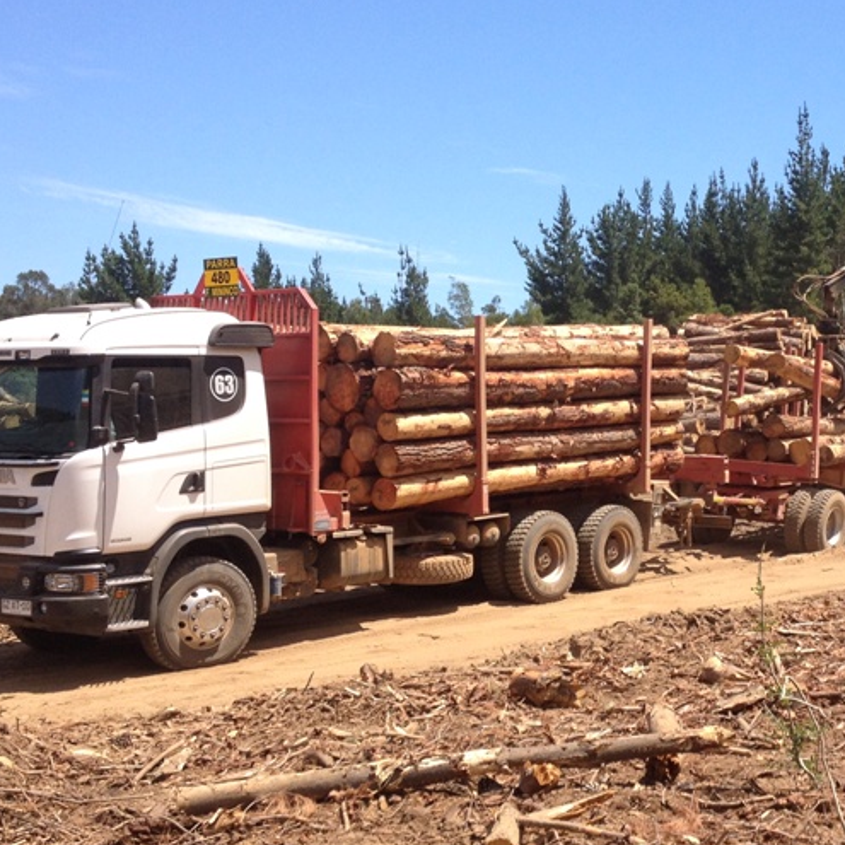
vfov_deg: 26.9
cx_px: 656
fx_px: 1768
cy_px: 430
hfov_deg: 26.5
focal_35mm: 64
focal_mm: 4.28
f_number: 2.4
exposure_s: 1/1346
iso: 50
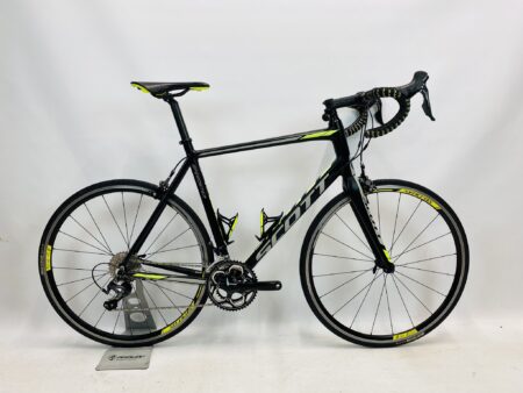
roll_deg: +0.3
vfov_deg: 53.1
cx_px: 262
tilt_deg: -9.2
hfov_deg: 67.3
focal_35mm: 26
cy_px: 196
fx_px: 393
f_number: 1.8
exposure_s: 1/100
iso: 50
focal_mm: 4.25
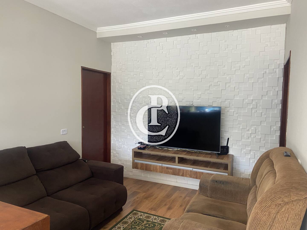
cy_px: 115
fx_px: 231
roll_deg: -1.4
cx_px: 154
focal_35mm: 26
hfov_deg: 67.3
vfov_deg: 53.1
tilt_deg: -3.8
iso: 125
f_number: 1.8
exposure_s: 1/92
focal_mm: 4.25
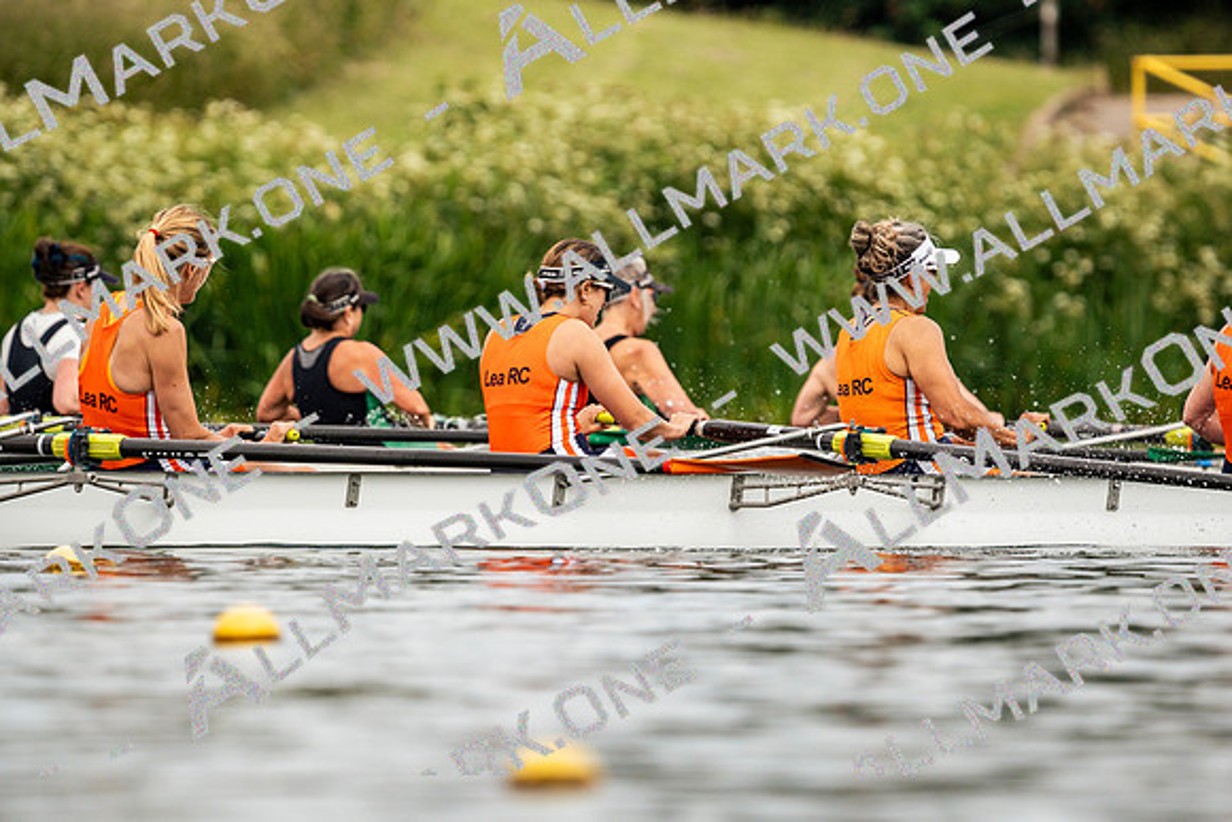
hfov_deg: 2.6
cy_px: 411
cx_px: 616
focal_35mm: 786
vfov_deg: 1.8
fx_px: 26904
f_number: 6.3
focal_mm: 524
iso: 320
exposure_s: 1/2000
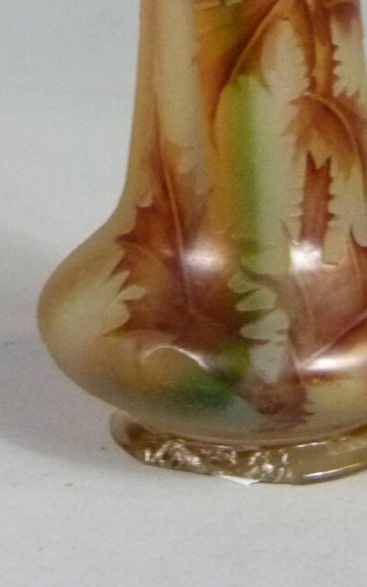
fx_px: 2320
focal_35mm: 145
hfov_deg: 9.0
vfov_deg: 14.1
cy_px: -52
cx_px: 216
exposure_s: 1/40
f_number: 3.2
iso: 400
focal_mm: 7.9
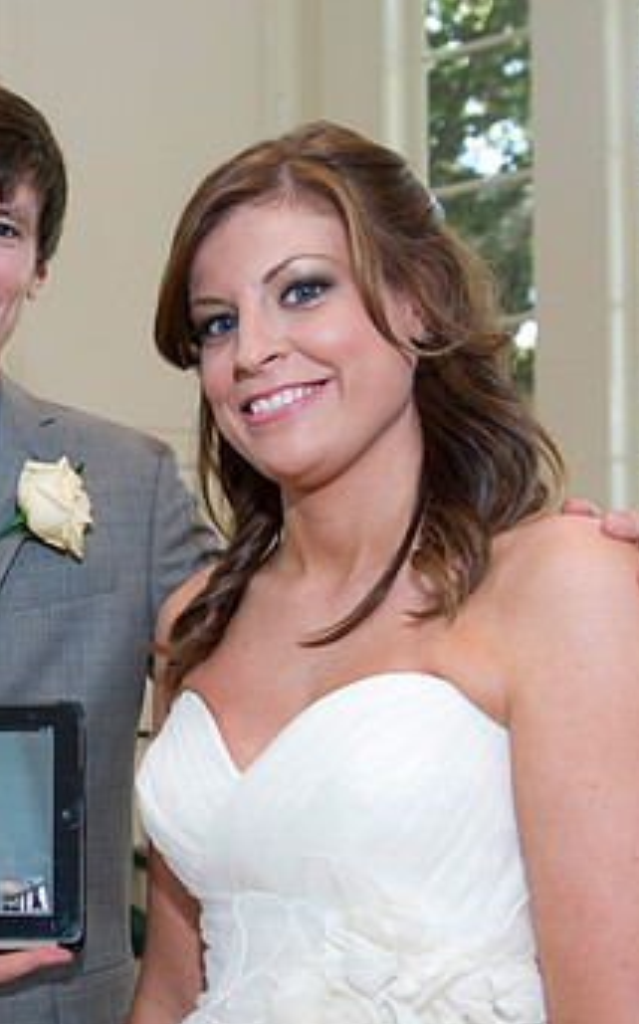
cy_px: 573
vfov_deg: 40.3
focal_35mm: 50
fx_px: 1395
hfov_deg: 24.6
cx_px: -3
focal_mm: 29
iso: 800
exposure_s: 1/125
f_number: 5
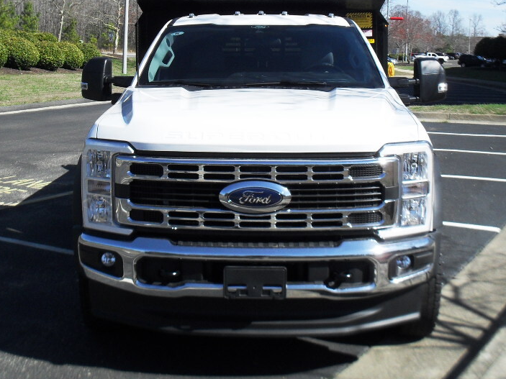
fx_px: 745
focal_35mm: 51
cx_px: 235
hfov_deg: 37.5
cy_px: 131
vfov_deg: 28.4
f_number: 8.4
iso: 100
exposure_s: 1/180
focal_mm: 6.3
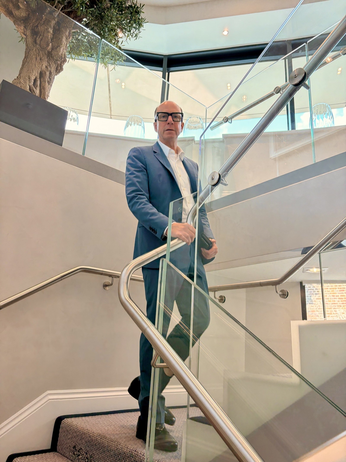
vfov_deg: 67.3
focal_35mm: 26
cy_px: 231
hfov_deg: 53.1
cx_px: 173
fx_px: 346
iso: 80
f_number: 1.6
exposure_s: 1/100
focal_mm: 5.96
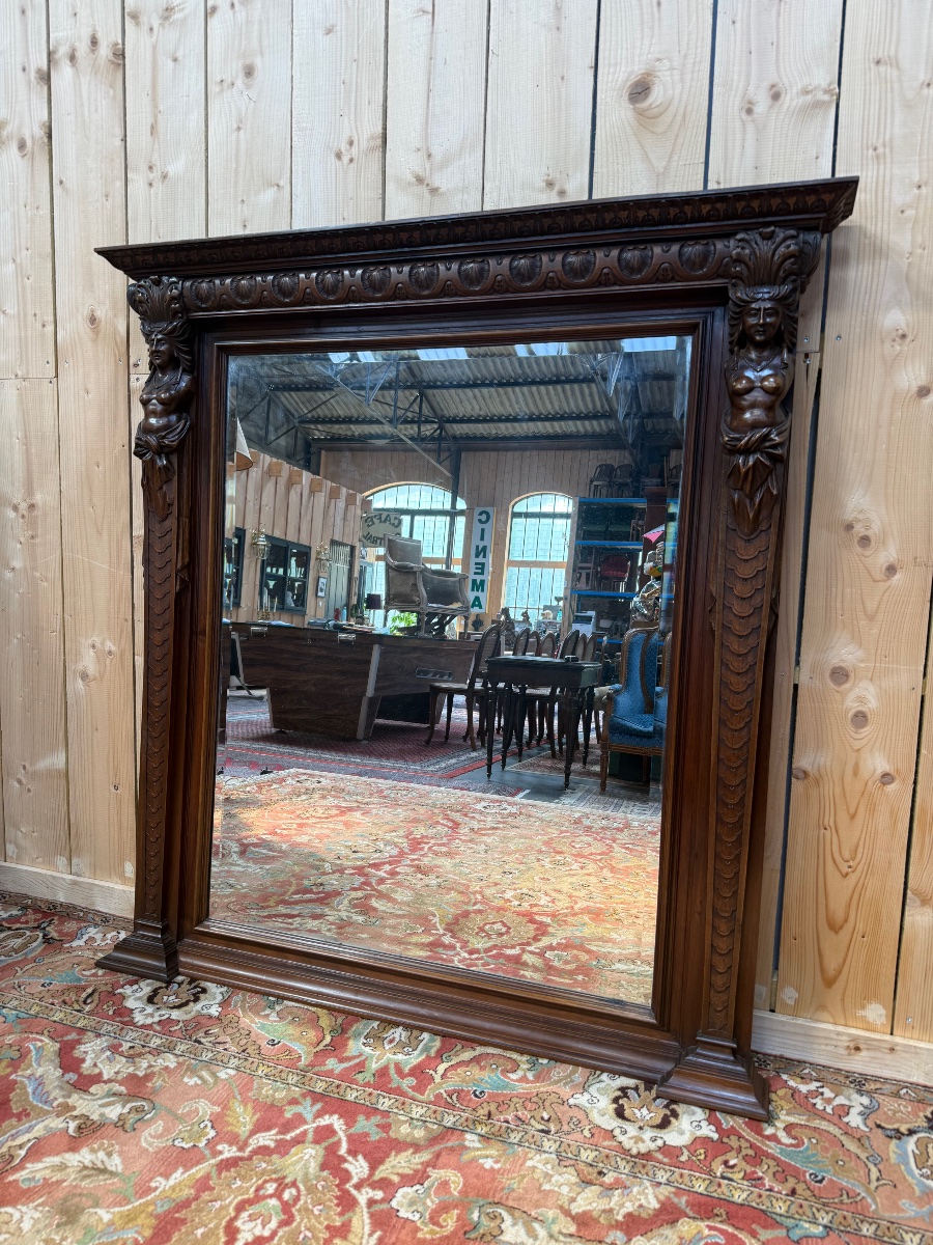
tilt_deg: -6.4
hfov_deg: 56.8
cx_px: 466
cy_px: 622
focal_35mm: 24
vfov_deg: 71.6
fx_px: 862
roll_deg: -1.4
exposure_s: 1/100
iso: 80
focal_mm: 6.76
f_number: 1.78
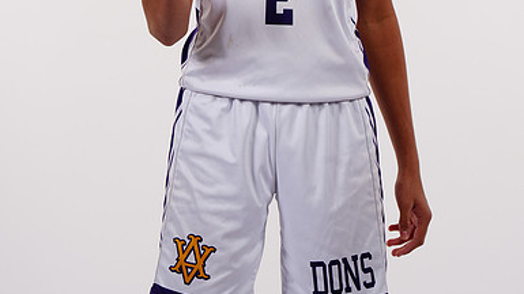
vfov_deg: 3.8
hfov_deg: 6.8
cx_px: 262
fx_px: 4388
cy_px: -94
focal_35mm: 316
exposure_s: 1/500
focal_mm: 200
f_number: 9
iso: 200
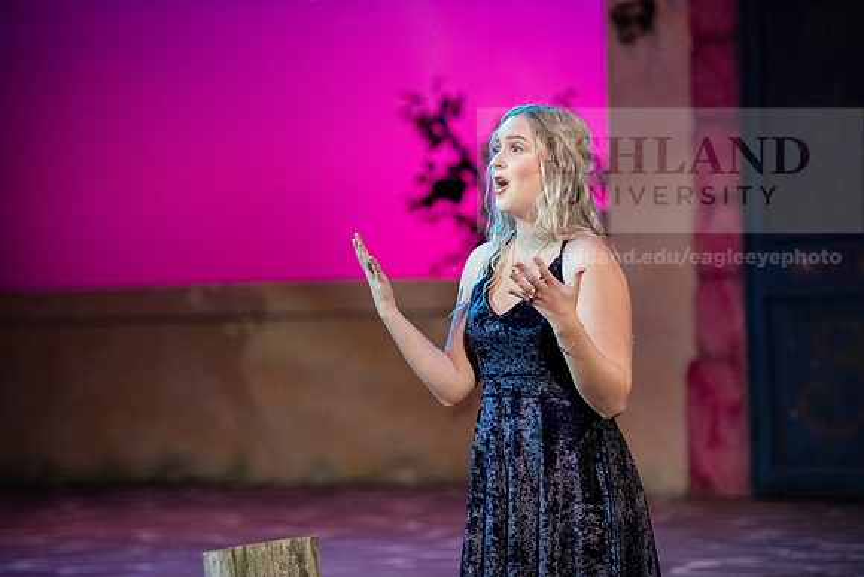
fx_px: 3361
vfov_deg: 9.8
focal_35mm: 140
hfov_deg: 14.7
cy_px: 288
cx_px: 432
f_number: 2.8
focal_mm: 140
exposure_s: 1/250
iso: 6400
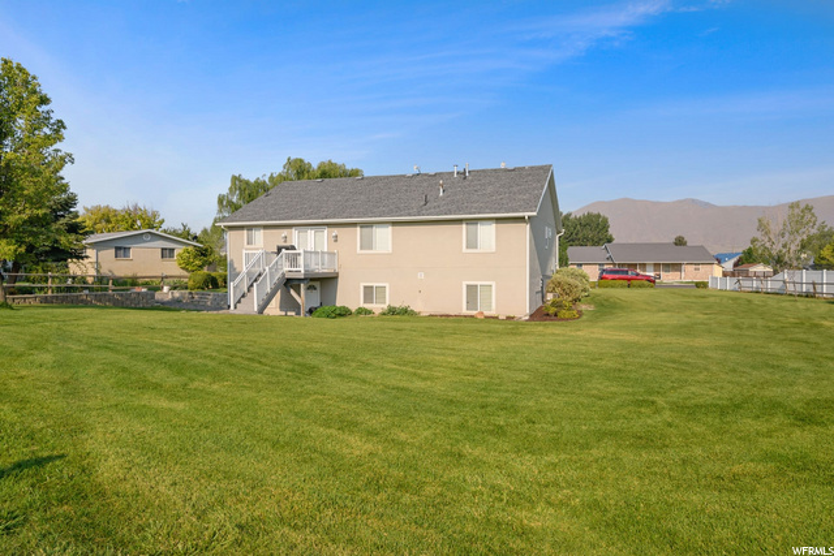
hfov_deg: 73.7
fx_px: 556
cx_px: 417
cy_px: 278
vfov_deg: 53.2
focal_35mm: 24
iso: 320
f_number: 8
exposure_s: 1/800
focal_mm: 24
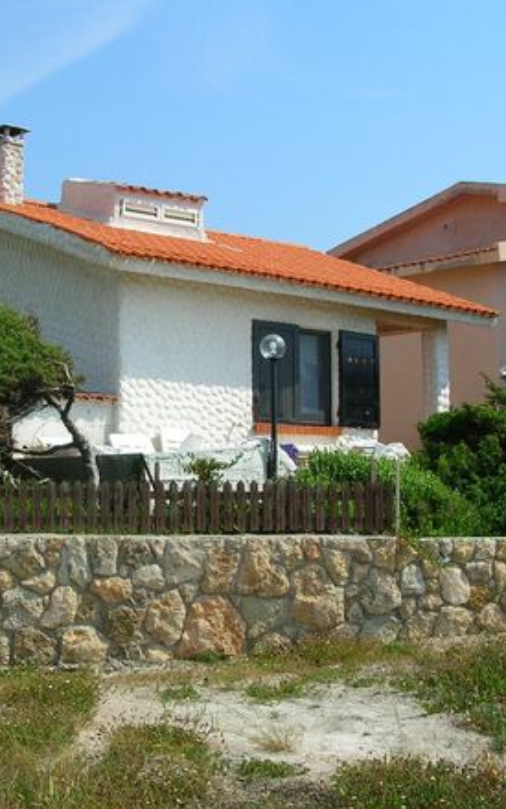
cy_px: 411
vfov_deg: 38.9
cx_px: 127
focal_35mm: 52
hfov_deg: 24.6
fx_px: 1147
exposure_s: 1/782
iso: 50
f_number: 3.7
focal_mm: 6
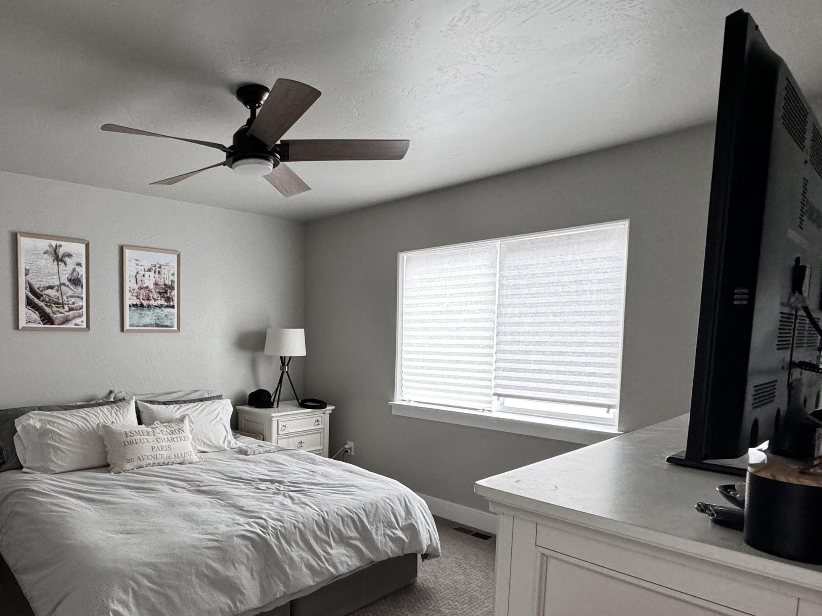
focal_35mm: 22
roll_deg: -0.3
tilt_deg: -5.0
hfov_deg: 72.3
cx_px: 229
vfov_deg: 60.5
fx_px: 522
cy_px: 373
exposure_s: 1/120
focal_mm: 2.22
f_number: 2.2
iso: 320
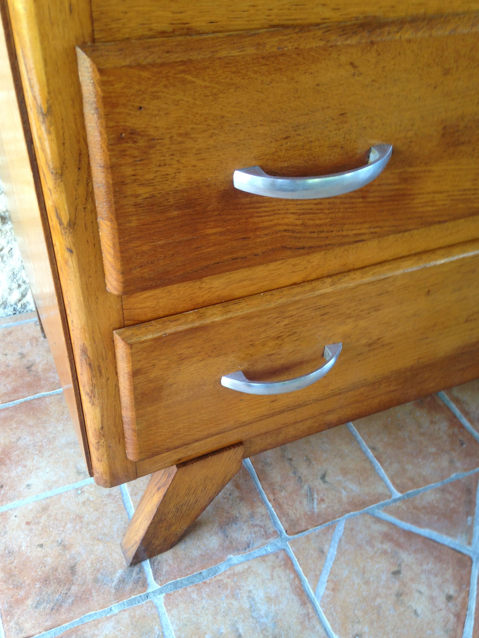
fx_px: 627
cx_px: 241
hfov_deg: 41.8
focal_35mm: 34
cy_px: 311
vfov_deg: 54.0
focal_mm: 4.12
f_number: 2.4
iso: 50
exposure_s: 1/30
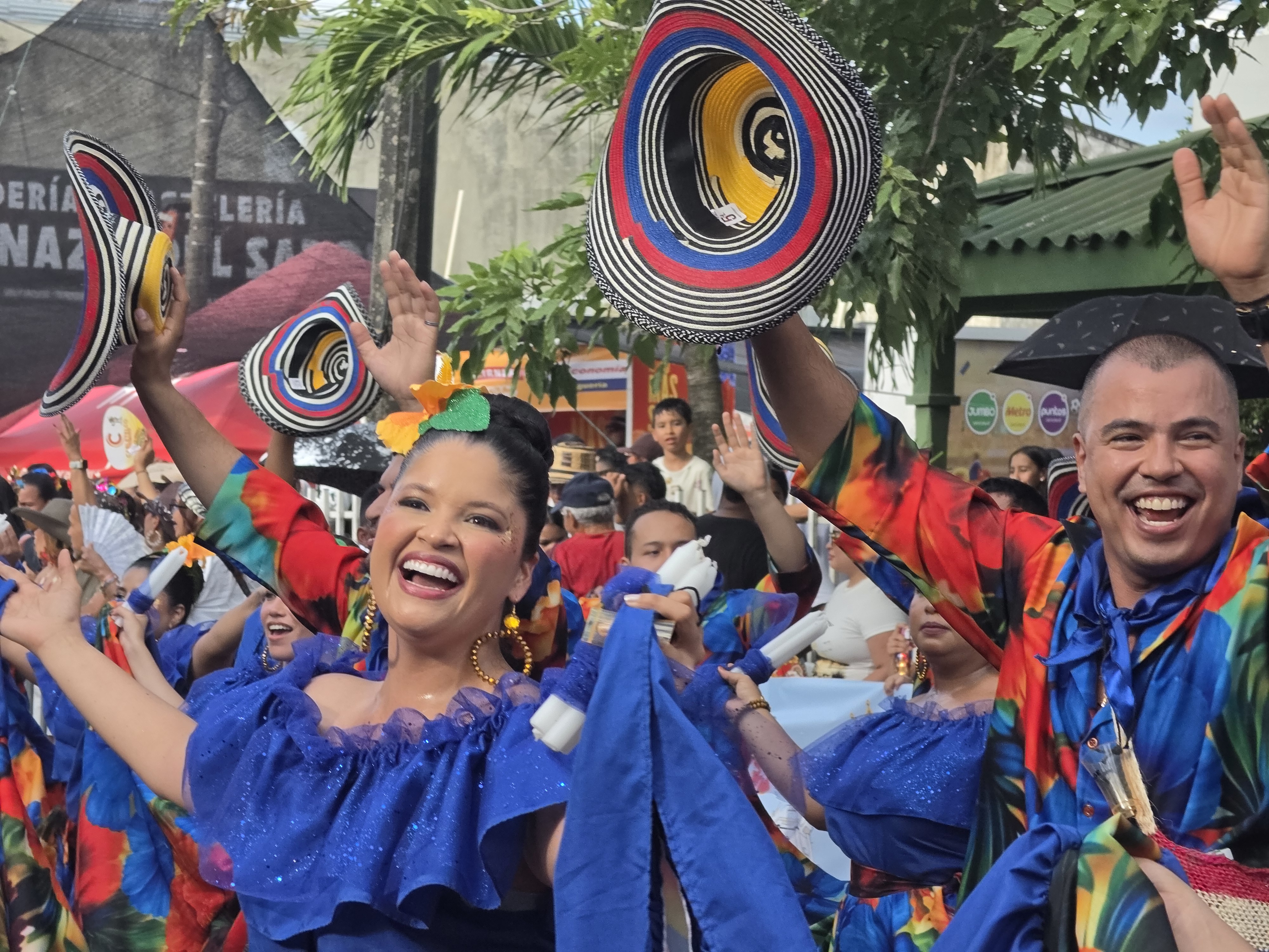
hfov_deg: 17.1
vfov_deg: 12.9
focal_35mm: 115
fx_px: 4216
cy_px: 476
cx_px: 634
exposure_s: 1/541
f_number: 2.9
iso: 50
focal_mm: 18.6
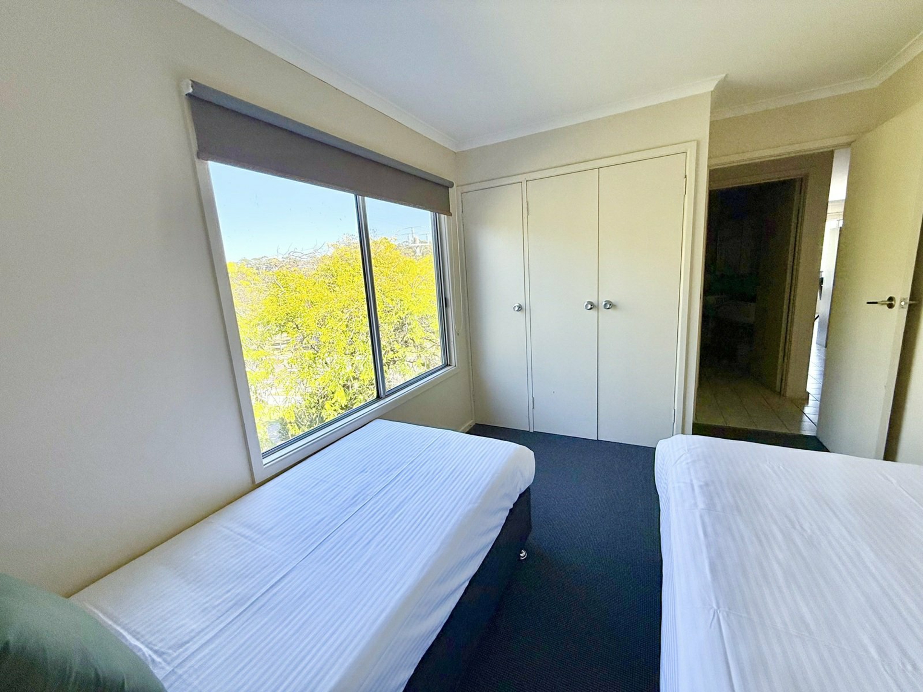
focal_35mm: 14
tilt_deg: -10.4
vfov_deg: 85.7
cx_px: 462
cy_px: 346
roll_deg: +3.6
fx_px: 373
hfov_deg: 102.1
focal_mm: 2.22
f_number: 2.2
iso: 50
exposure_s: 1/342
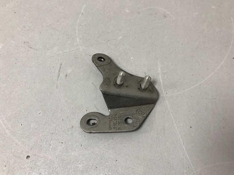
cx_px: 118
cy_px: 88
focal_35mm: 29
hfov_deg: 61.7
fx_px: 196
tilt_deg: -65.4
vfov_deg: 48.2
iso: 40
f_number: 1.8
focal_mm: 4
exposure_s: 1/33
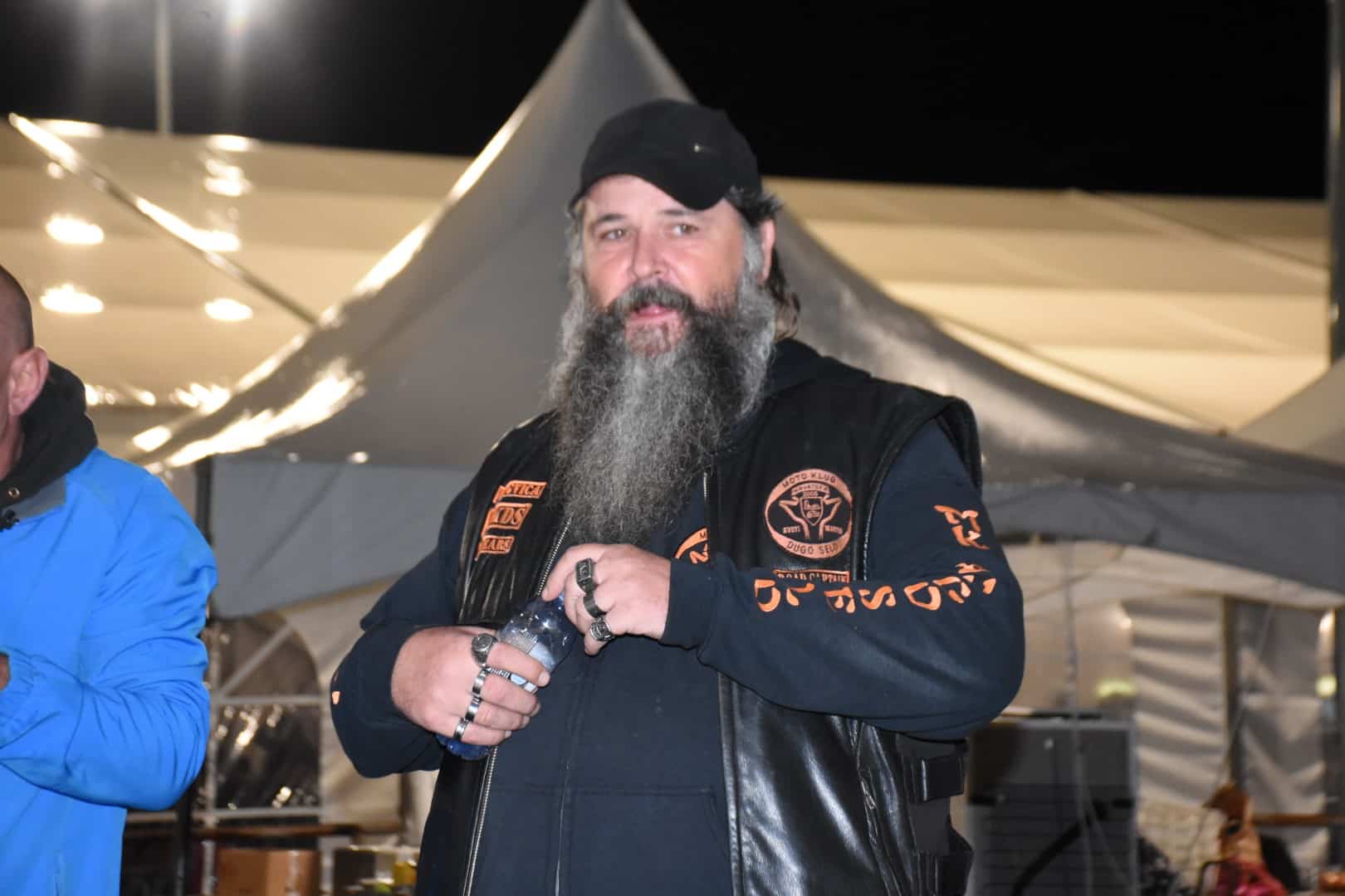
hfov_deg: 21.9
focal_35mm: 93
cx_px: 672
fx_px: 3474
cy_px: 448
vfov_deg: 14.7
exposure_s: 1/100
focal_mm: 62
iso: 3200
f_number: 7.1
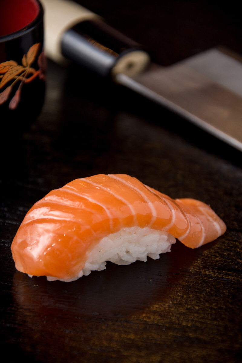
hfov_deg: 8.7
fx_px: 1588
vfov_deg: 13.0
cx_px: 121
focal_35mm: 158
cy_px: 182
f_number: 5.6
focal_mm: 105
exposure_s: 1/200
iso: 200
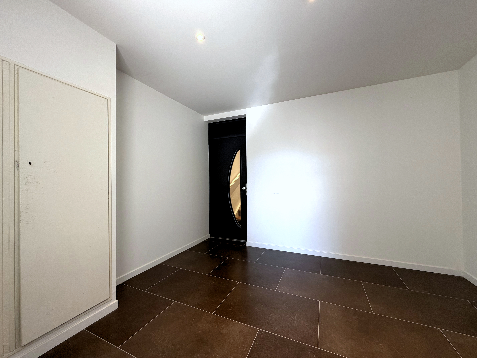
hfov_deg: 102.1
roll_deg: +1.1
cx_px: 238
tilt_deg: +0.5
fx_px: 193
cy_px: 179
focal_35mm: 14
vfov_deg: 85.7
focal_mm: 2.22
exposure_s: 1/121
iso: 250
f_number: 2.2
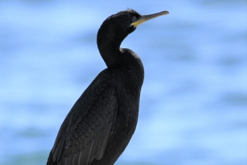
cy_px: 82
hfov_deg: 2.7
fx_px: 5145
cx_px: 124
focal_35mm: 750
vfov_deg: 1.8
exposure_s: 1/1600
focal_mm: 500
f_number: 6.3
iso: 200
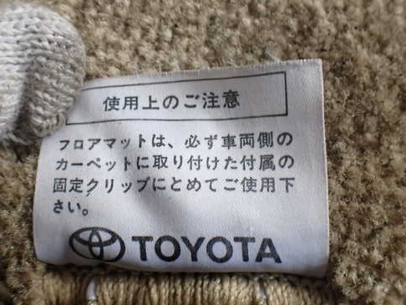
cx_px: 165
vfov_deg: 38.7
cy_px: 165
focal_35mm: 37
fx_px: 434
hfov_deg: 49.8
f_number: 2.3
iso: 250
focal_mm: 5.4
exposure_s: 1/125
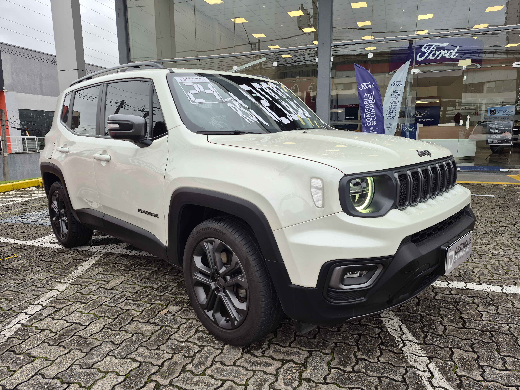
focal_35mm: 23
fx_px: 346
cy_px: 195
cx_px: 260
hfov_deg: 73.9
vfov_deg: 58.9
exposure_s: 1/281
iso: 25
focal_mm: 5.4
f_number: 1.8
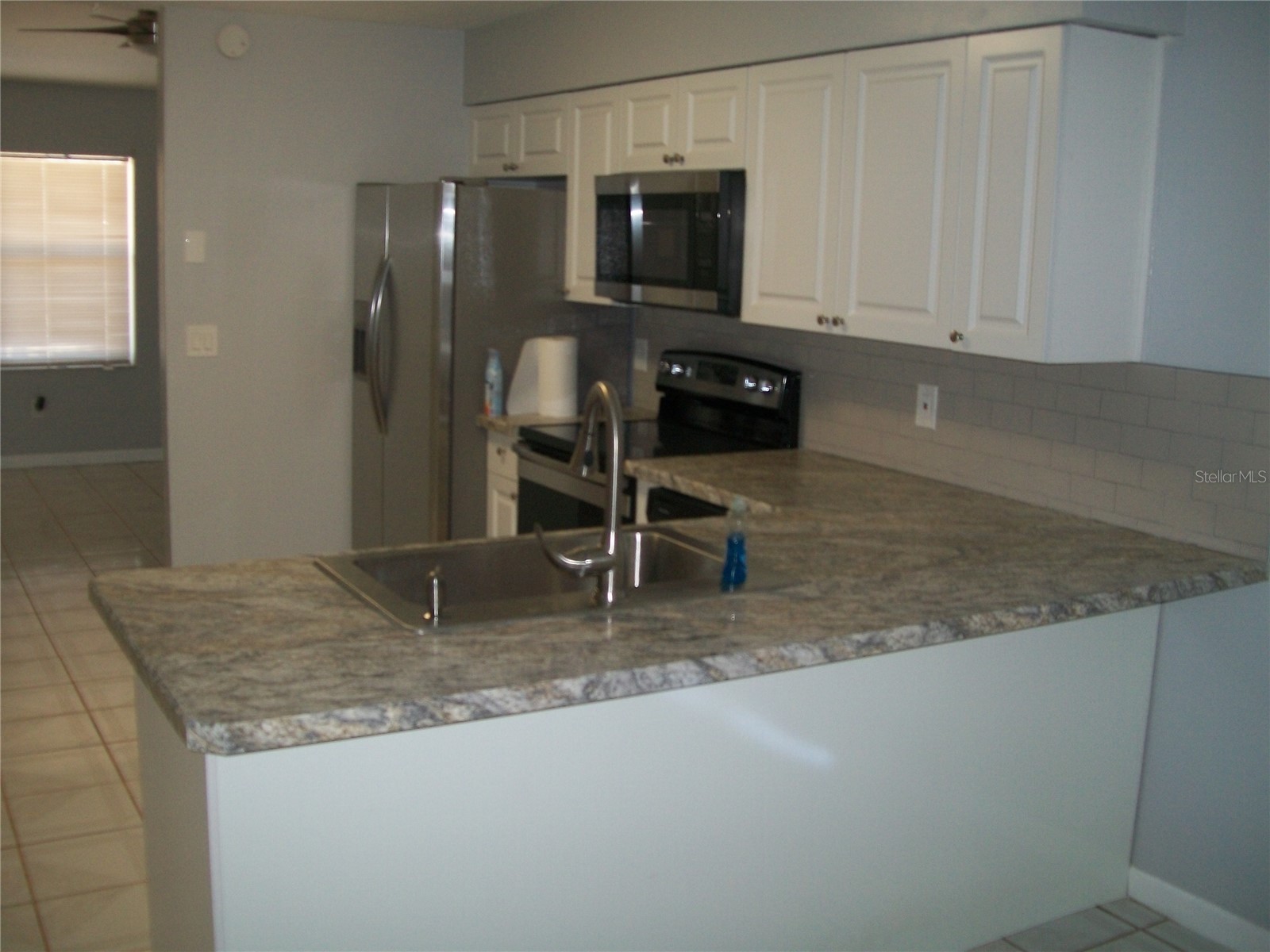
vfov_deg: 39.7
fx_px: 1321
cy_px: 476
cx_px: 635
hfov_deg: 51.4
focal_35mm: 36
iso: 80
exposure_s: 1/30
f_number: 2.7
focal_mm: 6
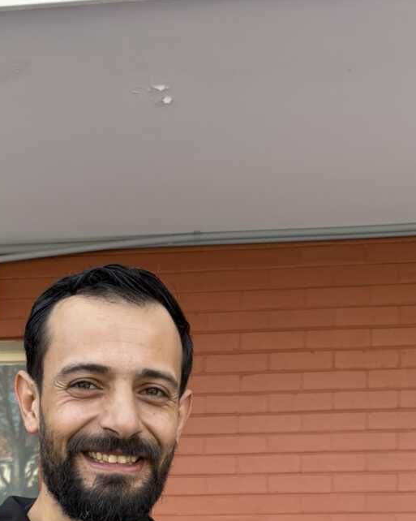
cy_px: 567
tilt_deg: -3.3
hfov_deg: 26.0
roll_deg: +0.6
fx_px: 893
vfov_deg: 29.4
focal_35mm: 58
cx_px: 127
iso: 40
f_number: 1.6
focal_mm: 5.96
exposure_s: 1/260
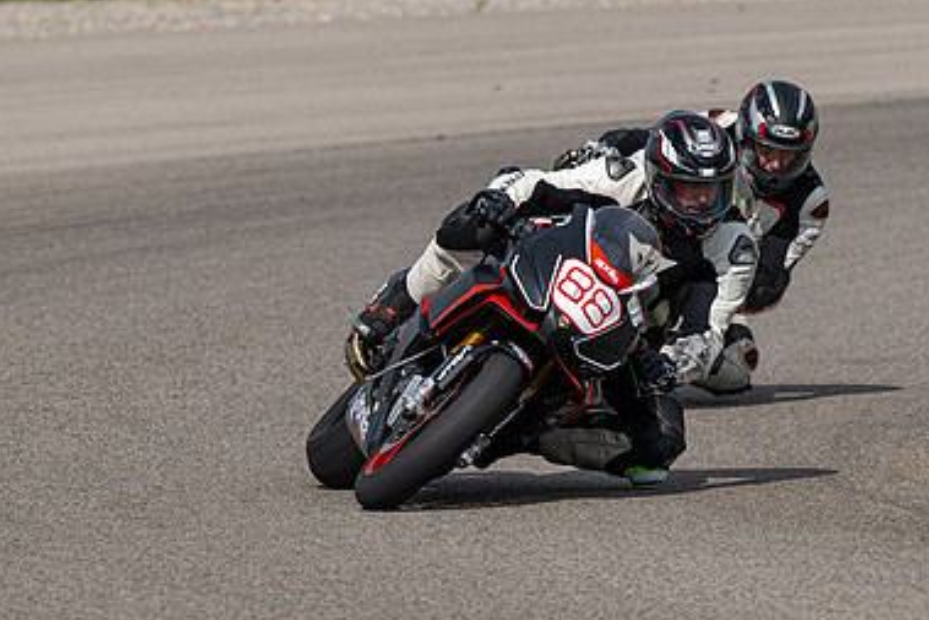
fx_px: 14766
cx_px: 560
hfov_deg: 3.6
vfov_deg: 2.4
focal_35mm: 572
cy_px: 264
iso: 100
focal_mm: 310
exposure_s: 1/1250
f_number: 6.3
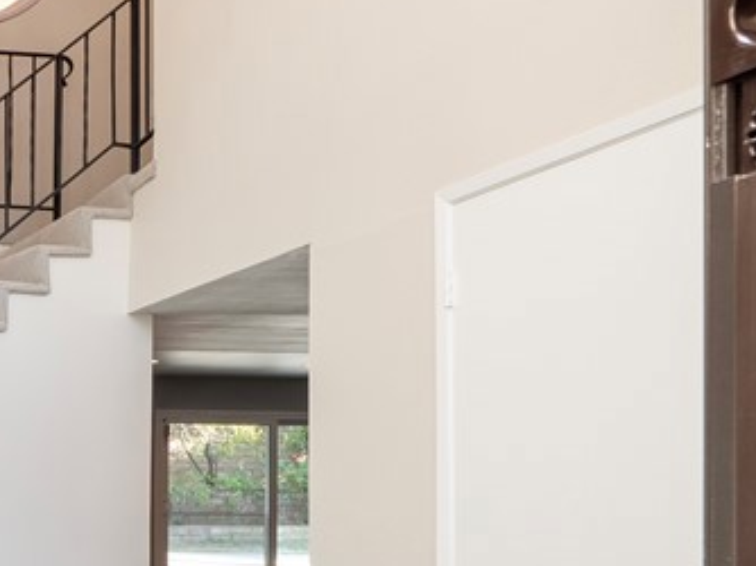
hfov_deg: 33.3
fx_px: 1004
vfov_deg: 31.1
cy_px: 408
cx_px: -163
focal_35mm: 46
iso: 250
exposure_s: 1/13
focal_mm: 7
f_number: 8
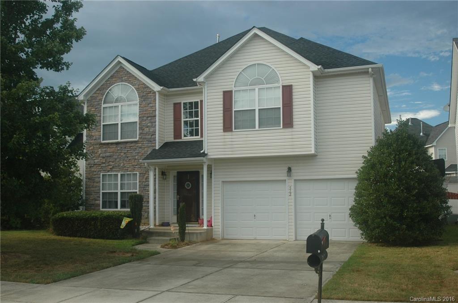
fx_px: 724
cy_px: 152
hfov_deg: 35.1
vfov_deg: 23.7
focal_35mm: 57
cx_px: 229
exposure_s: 1/160
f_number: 6.3
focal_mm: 38
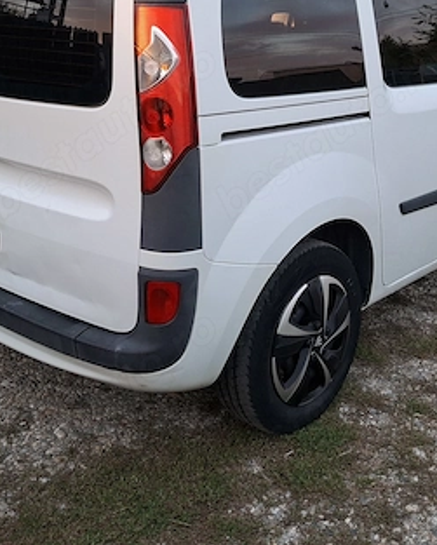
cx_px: 239
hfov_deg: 34.9
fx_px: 694
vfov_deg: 41.9
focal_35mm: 43
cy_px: 155
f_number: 1.8
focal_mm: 5.54
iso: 200
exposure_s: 1/100
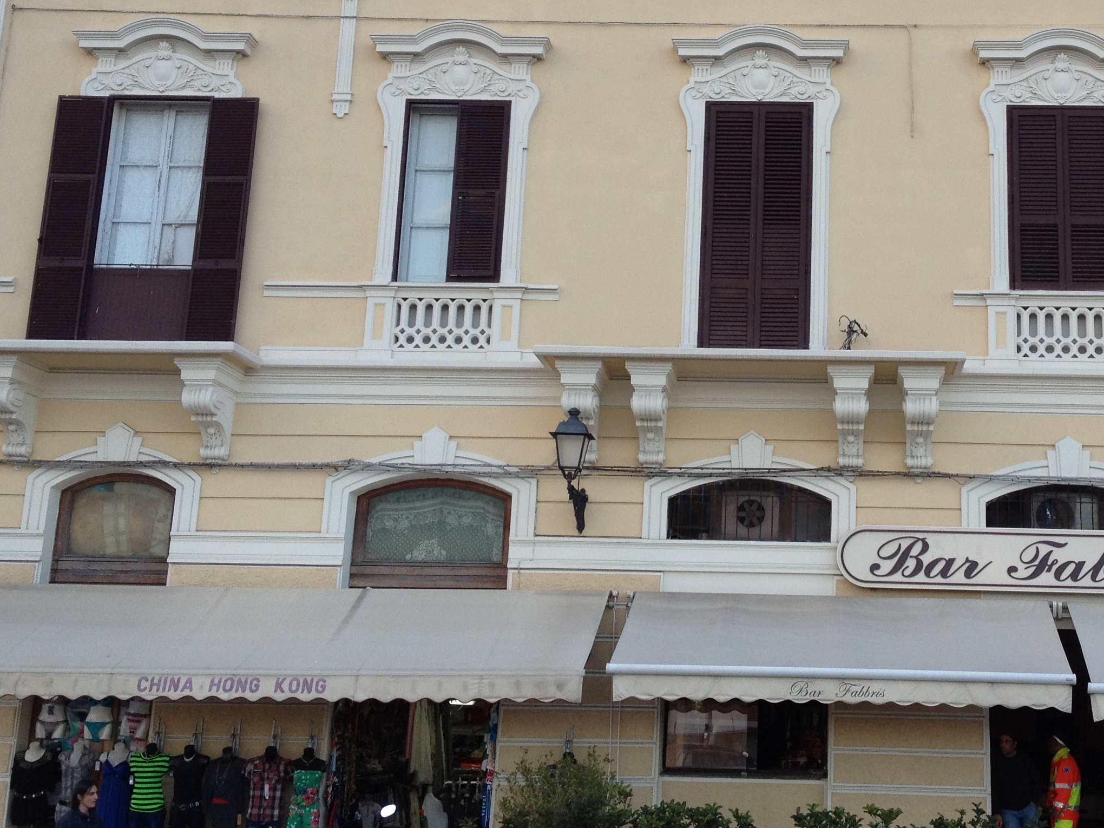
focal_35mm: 56
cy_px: 272
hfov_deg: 33.8
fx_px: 1786
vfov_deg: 26.0
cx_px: 790
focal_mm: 4.28
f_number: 2.4
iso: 80
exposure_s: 1/120
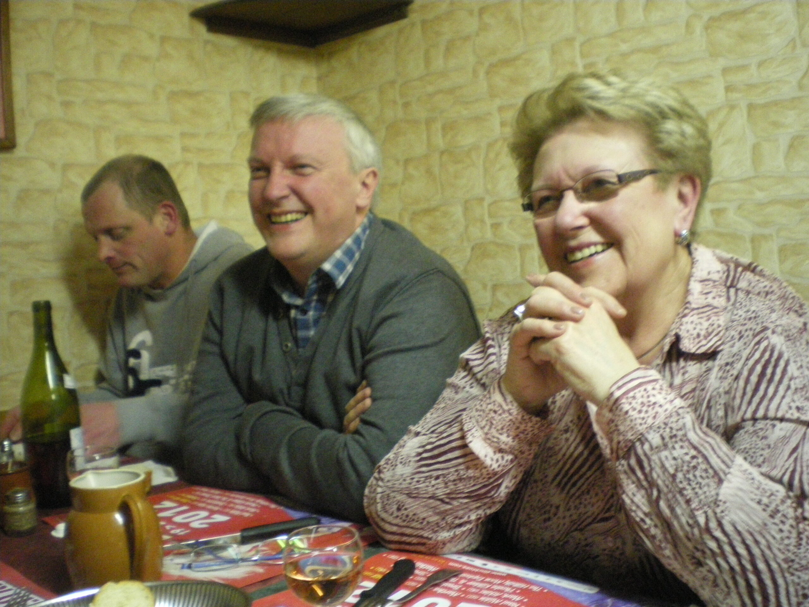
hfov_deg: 51.4
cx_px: 404
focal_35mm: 36
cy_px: 304
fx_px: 841
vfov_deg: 39.7
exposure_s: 1/13
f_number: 3.1
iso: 800
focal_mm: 6.3
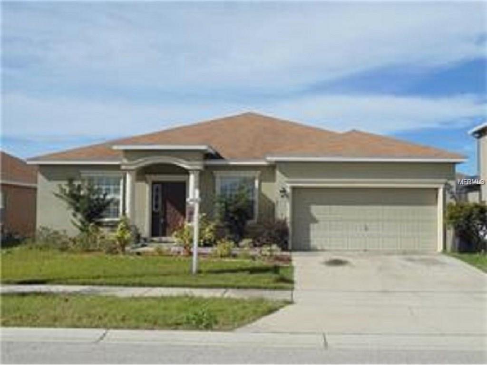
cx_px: 244
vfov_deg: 35.1
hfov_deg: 45.8
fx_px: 577
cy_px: 182
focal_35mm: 41
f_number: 11.3
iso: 80
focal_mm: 7.4
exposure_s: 1/125
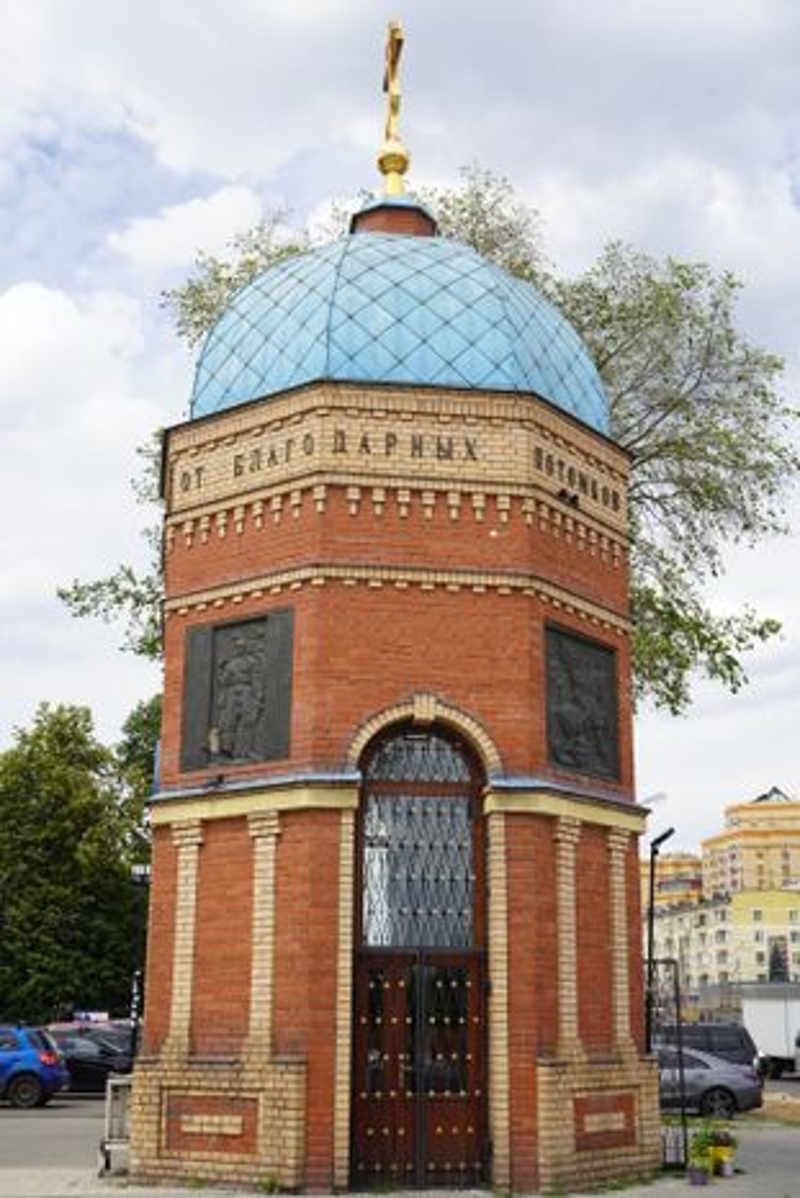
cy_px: 599
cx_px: 400
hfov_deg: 31.9
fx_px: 1399
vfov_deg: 46.4
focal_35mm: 42
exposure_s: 1/125
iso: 100
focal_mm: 42
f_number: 10
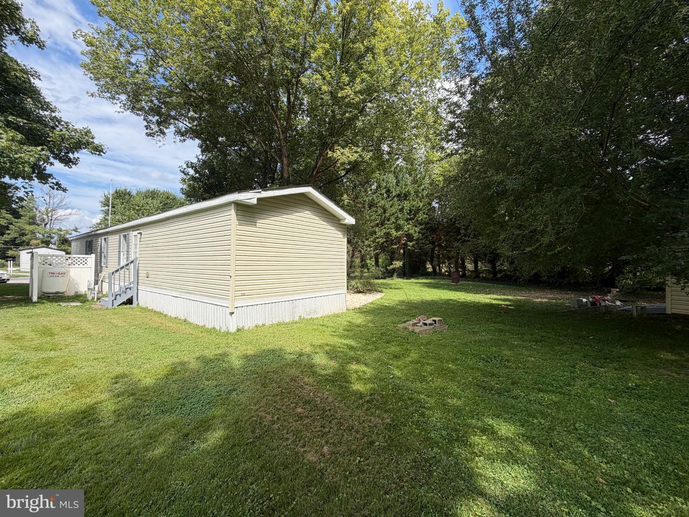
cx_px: 344
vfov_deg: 85.7
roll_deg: -0.4
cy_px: 258
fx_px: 279
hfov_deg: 102.1
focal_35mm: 14
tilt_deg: +0.4
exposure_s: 1/770
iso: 32
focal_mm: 2.22
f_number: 2.2
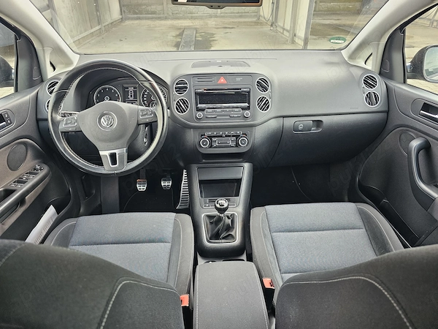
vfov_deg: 58.9
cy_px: 164
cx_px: 219
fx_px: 291
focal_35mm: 23
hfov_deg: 73.9
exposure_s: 1/120
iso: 80
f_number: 1.7
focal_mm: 6.3
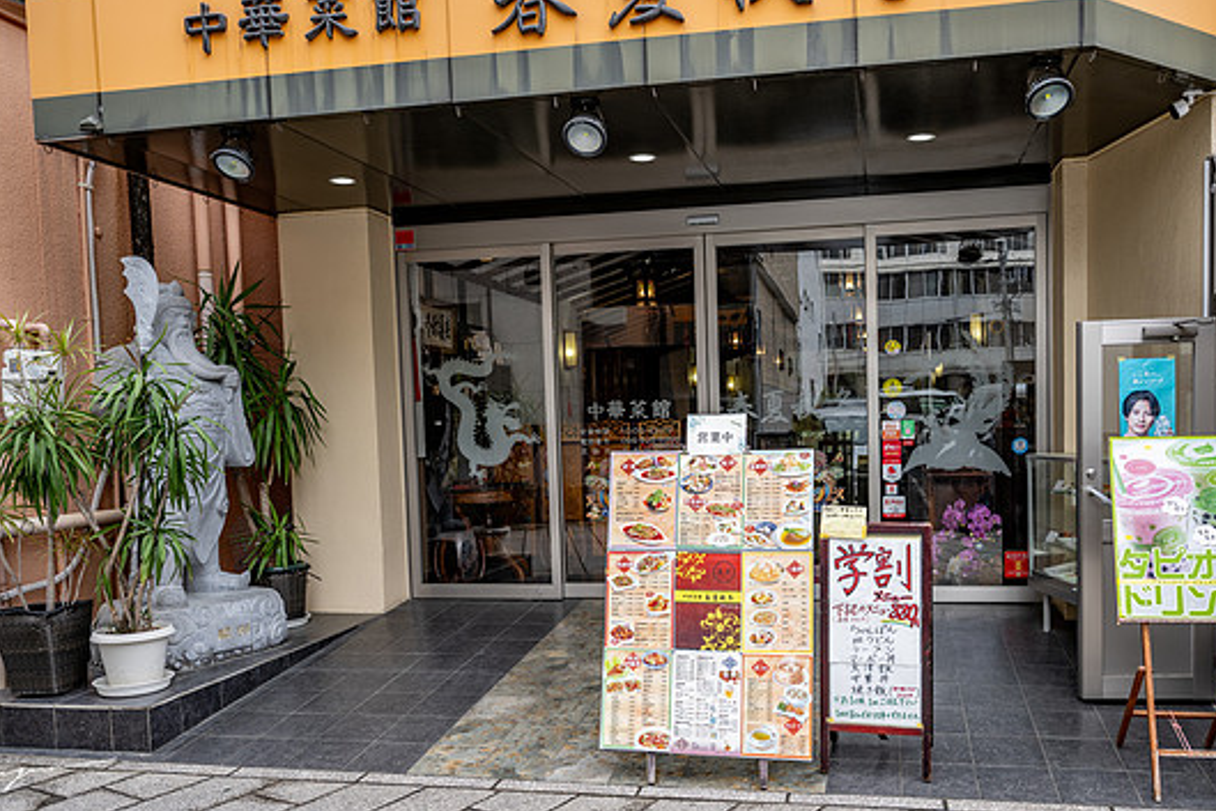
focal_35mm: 31
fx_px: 1047
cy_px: 479
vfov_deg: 42.2
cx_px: 700
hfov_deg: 60.0
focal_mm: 25.5
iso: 64
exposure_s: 1/200
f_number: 2.8
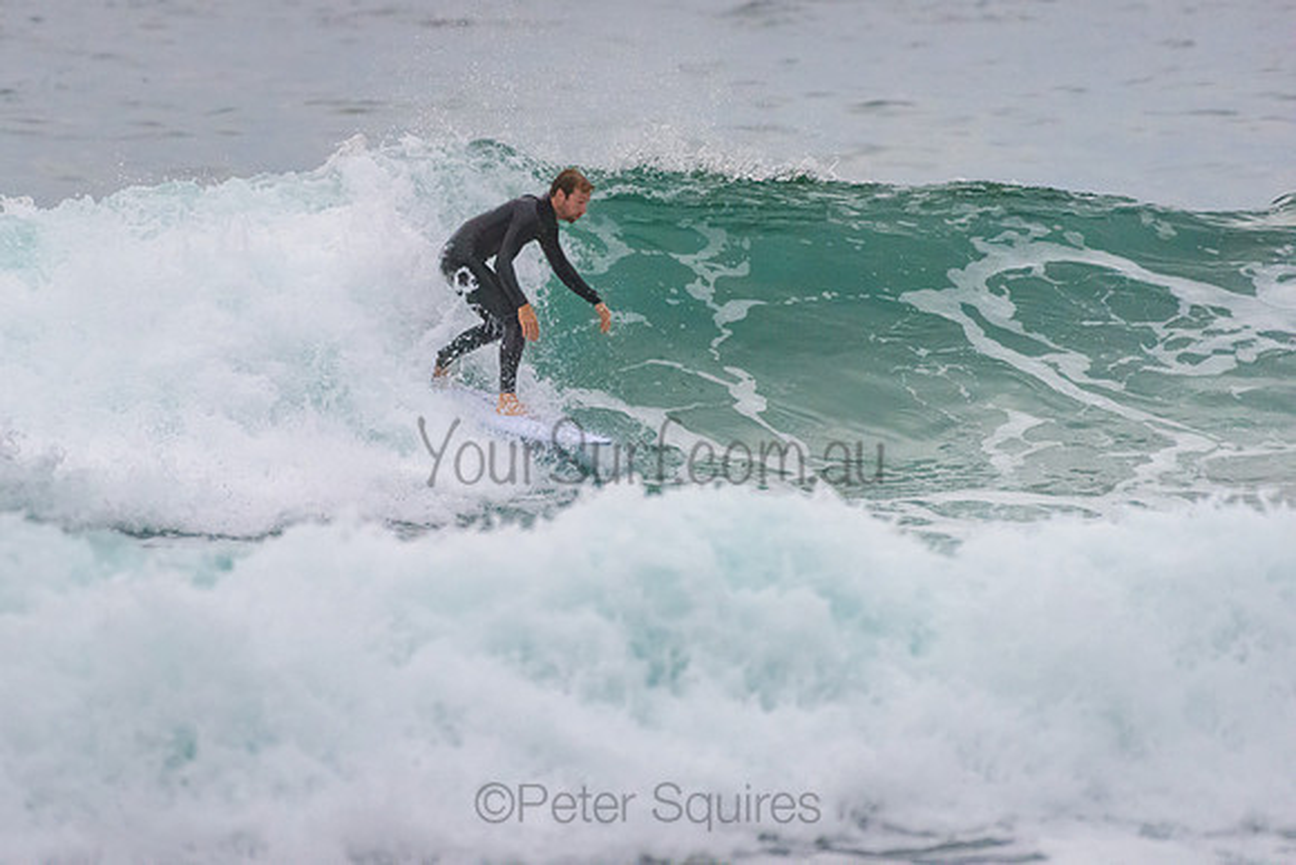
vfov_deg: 2.2
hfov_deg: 3.4
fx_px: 22076
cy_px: 335
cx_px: 501
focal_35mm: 613
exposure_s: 1/1250
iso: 2500
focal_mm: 500
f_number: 5.6
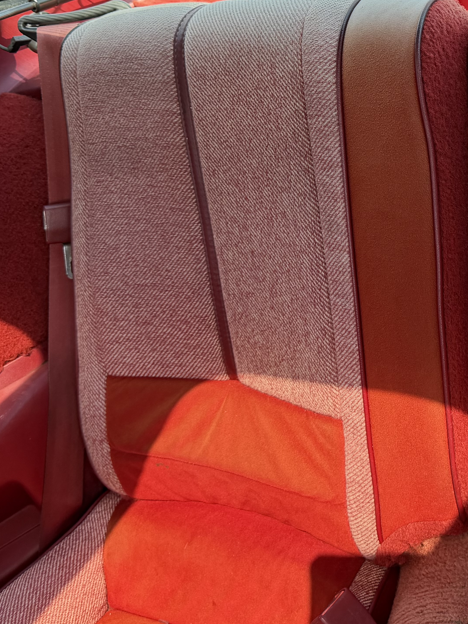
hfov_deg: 28.8
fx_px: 865
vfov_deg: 38.9
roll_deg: +13.3
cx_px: 439
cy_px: 177
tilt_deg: -28.4
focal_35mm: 48
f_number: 1.78
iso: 80
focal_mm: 6.76
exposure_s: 1/268
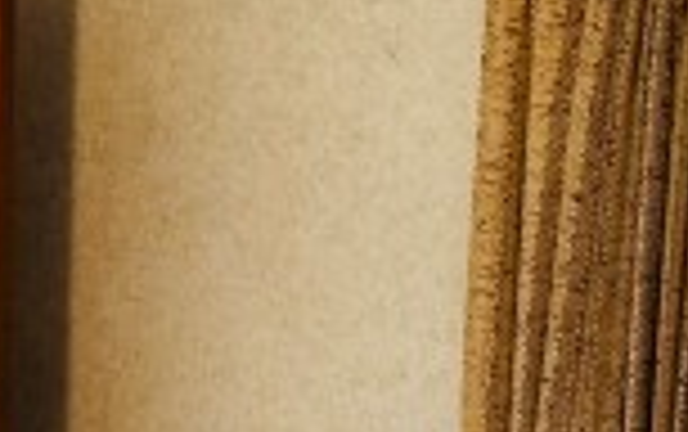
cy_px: 774
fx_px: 3191
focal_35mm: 170
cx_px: -36
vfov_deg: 7.5
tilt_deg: -8.4
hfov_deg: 12.1
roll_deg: -1.1
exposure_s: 1/60
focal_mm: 6.76
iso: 160
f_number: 1.78
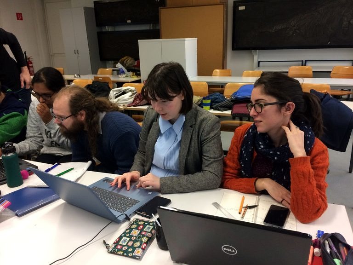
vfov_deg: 48.2
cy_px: 132
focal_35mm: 29
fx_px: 296
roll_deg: +2.4
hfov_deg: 61.7
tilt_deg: -19.7
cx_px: 176
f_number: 2.2
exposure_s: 1/33
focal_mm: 4.15
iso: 160
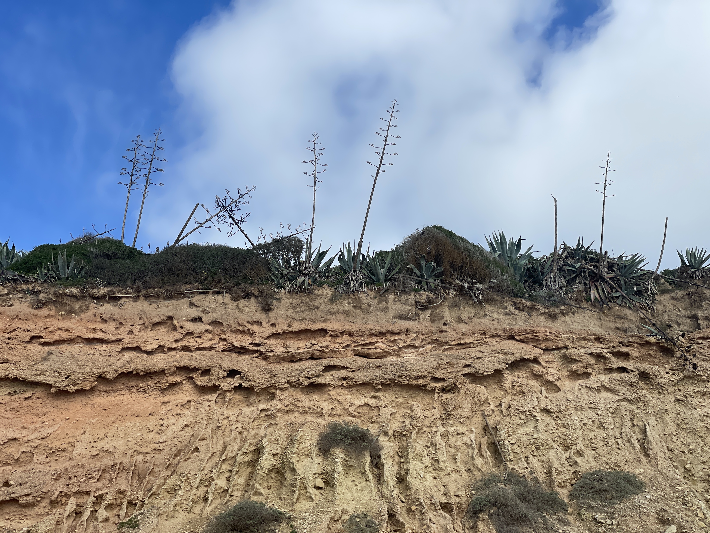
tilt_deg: +30.1
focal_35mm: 52
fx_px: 1067
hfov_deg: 36.8
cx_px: 355
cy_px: 266
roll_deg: +0.2
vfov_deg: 28.0
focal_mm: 6
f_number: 2
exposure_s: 1/1916
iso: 25
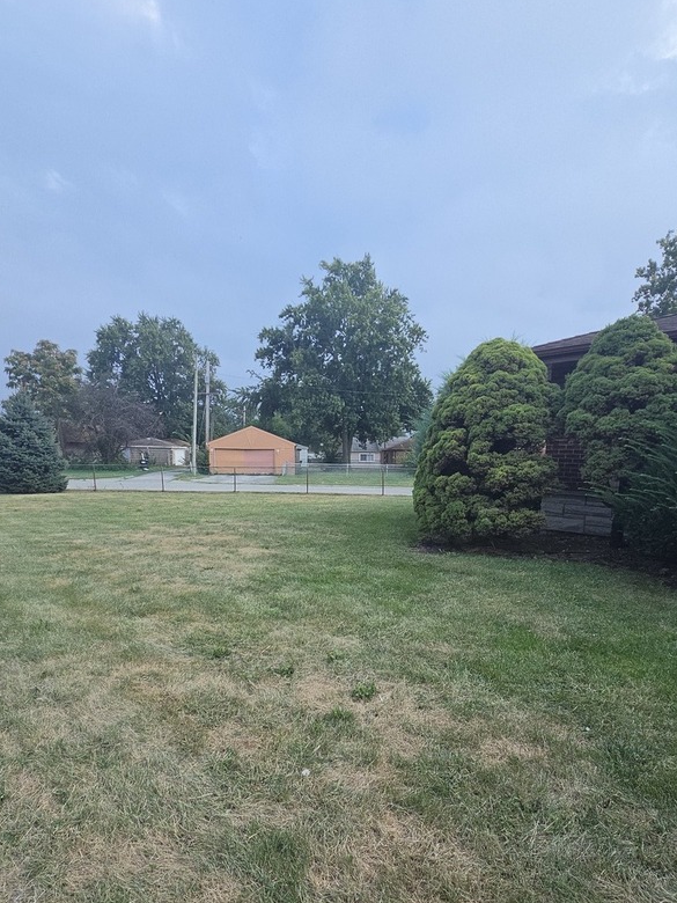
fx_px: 469
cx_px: 339
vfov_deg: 86.8
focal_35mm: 18
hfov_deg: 71.6
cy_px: 535
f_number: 2.2
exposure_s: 1/526
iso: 50
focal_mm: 2.2
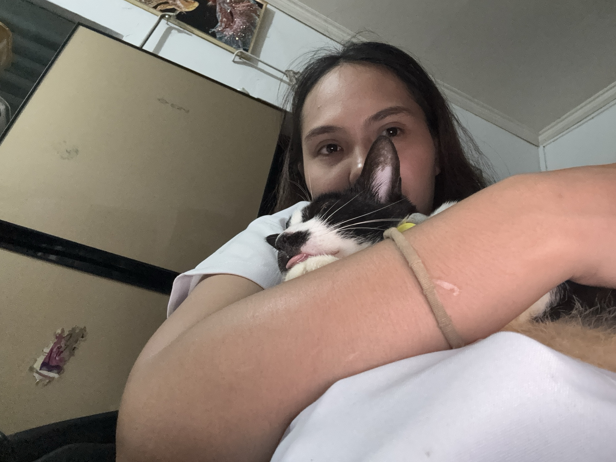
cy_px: 214
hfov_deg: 69.3
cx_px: 327
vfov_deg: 54.8
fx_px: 445
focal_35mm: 25
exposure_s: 1/44
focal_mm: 2.69
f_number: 1.9
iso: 320
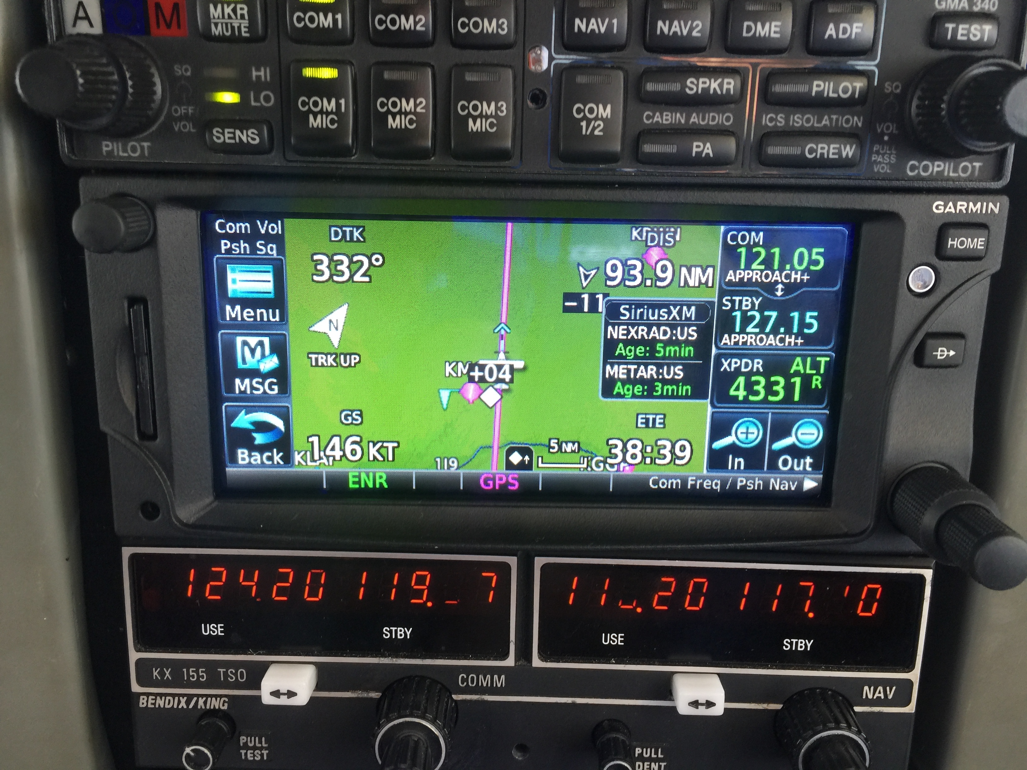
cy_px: 385
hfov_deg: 61.7
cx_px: 514
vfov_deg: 48.2
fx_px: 860
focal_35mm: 29
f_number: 2.2
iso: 32
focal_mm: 4.15
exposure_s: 1/40
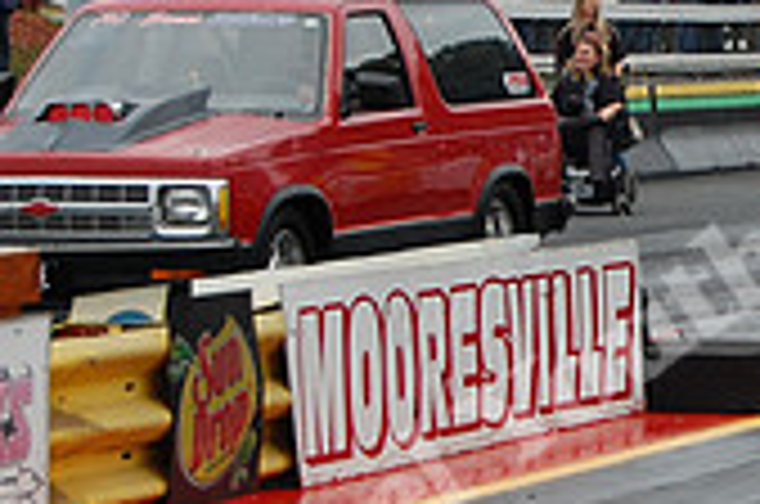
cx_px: 872
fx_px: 5436
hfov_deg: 7.9
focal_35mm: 258
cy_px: 212
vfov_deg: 5.3
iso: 360
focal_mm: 50
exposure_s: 1/1000
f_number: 5.6
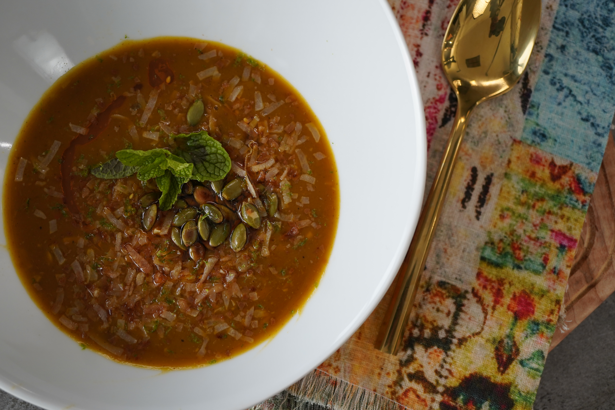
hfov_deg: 43.6
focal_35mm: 45
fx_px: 769
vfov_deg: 29.9
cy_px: 205
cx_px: 308
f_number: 4
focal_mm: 30
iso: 400
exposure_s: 1/160
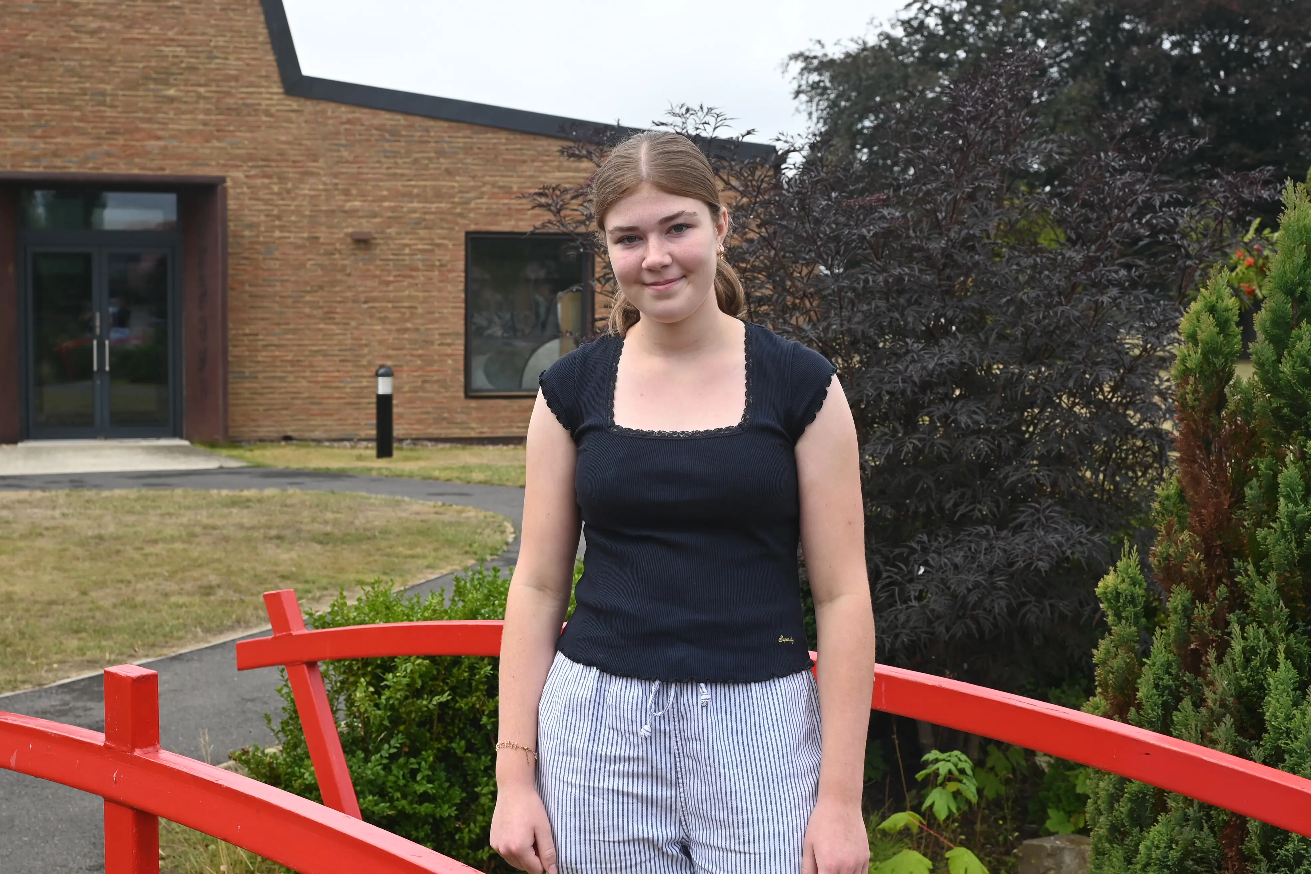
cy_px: 437
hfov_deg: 38.2
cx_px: 656
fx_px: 1894
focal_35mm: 52
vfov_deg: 26.0
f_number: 5.6
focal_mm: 35
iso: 160
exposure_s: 1/250
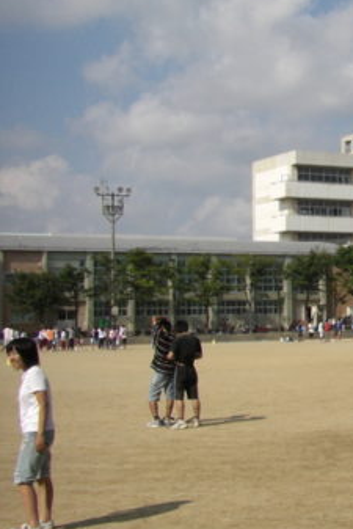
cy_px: 243
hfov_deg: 16.8
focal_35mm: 75
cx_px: 500
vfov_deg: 27.0
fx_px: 1102
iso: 64
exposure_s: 1/640
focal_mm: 6.3
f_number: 4.6
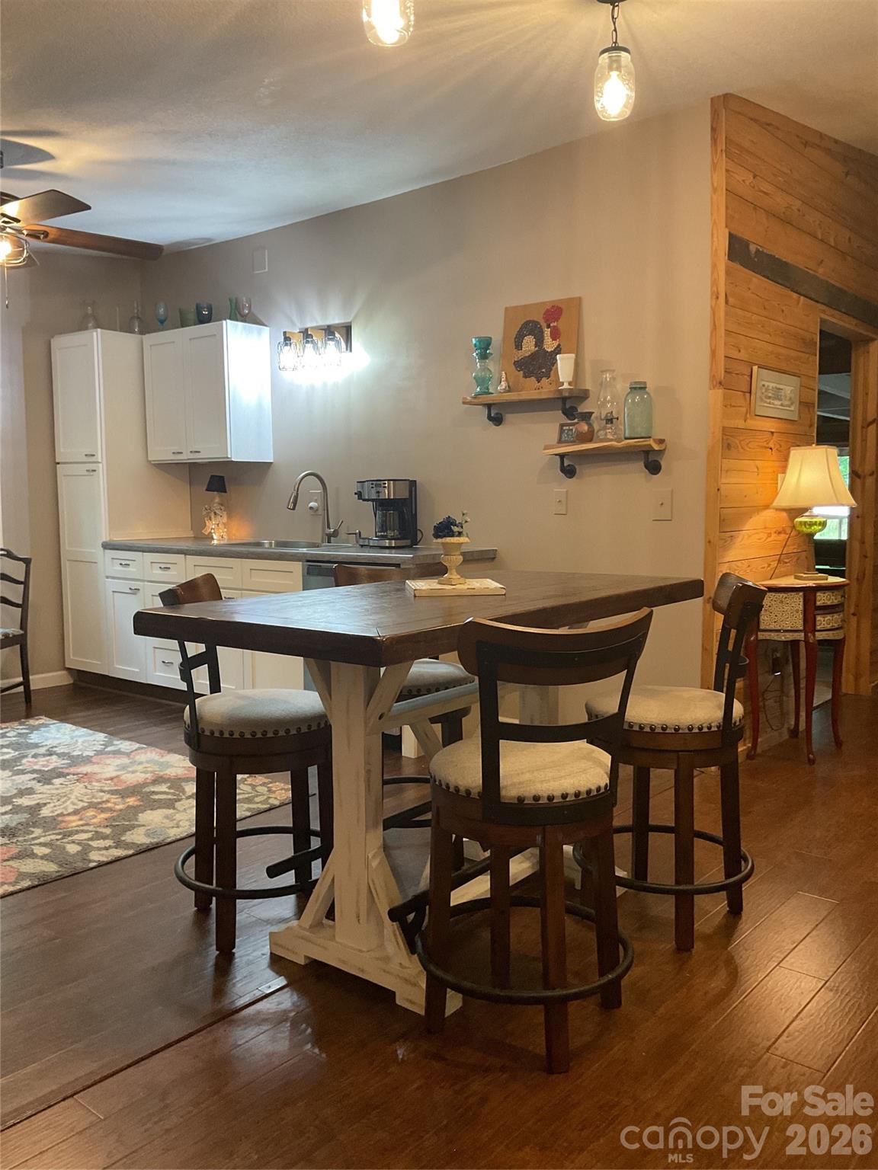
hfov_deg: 48.2
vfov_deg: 61.7
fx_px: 981
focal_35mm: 29
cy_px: 585
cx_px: 439
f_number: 1.8
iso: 160
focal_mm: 3
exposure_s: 1/60
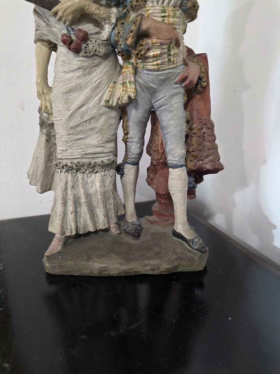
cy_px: 185
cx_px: 141
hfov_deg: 56.8
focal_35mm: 24
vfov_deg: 71.6
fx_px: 259
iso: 400
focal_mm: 6.3
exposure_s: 1/120
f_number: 1.7
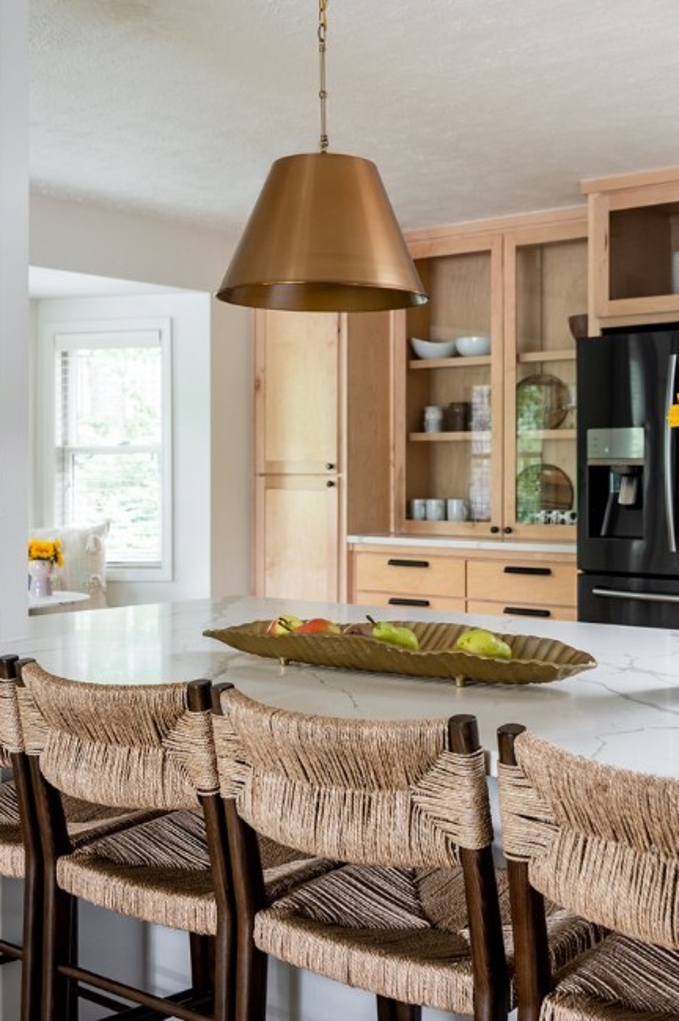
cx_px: 345
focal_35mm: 45
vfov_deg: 43.6
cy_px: 508
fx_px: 1274
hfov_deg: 29.8
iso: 800
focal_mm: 38
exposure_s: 1/15
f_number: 7.1
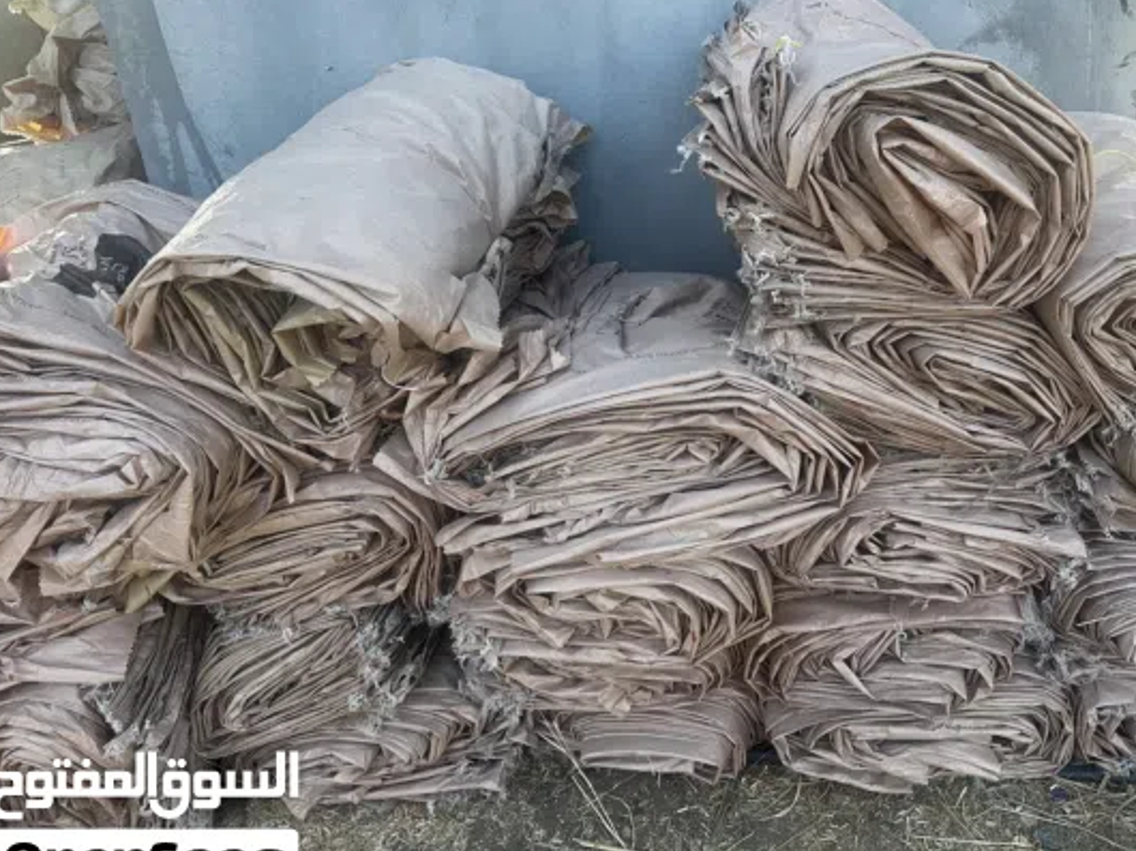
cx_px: 622
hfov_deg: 61.6
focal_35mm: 29
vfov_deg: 48.2
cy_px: 442
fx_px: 951
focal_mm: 6.86
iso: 80
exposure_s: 1/516
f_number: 1.78
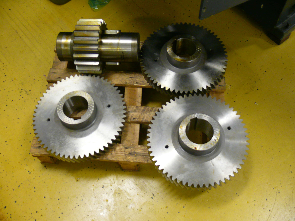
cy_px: 110
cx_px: 148
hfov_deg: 52.6
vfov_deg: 40.7
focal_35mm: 35
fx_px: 298
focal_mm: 7.4
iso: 200
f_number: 2.8
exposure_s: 1/8
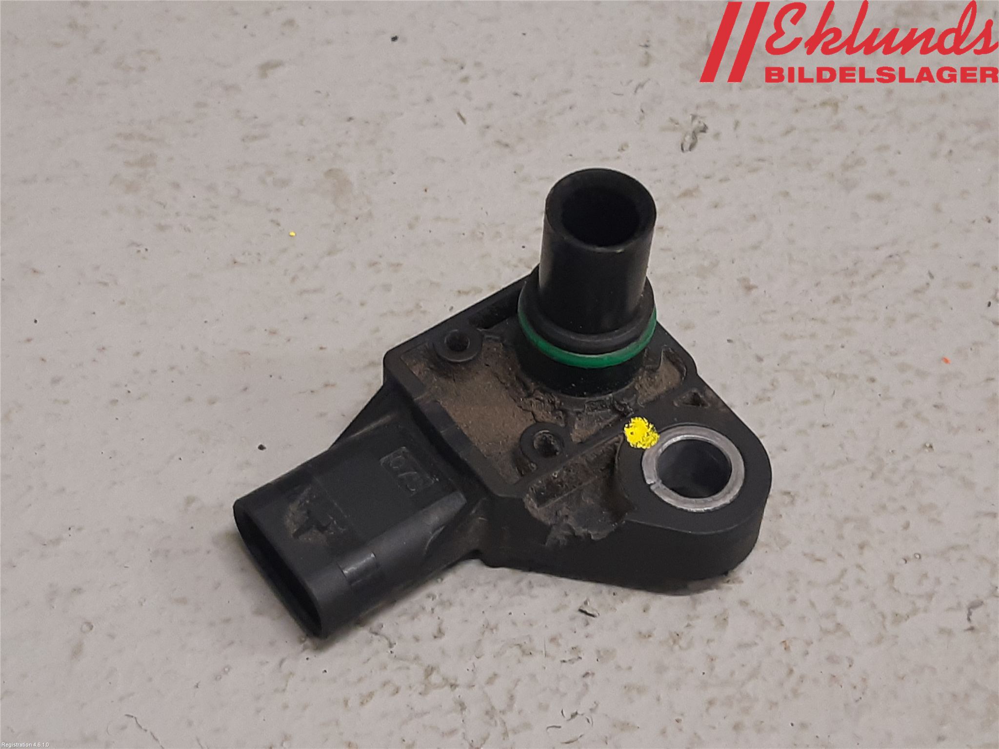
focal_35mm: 26
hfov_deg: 67.3
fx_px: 750
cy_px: 374
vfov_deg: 53.1
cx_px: 500
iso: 160
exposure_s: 1/50
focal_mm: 3.93
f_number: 1.7
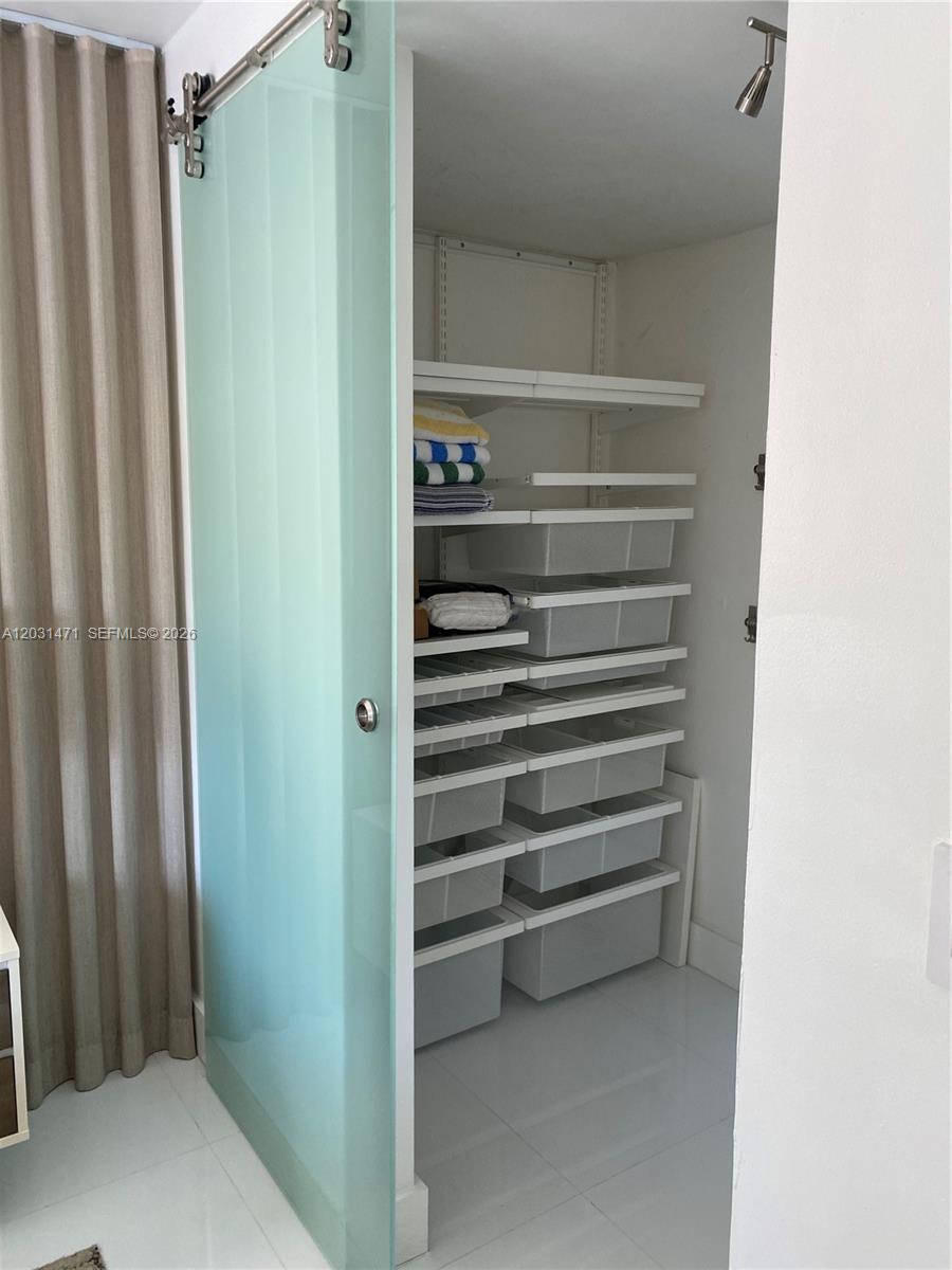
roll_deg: -1.2
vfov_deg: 67.3
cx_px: 476
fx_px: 953
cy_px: 635
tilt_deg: -7.2
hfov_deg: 53.1
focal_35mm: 26
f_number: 1.8
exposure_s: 1/121
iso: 100
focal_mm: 4.25
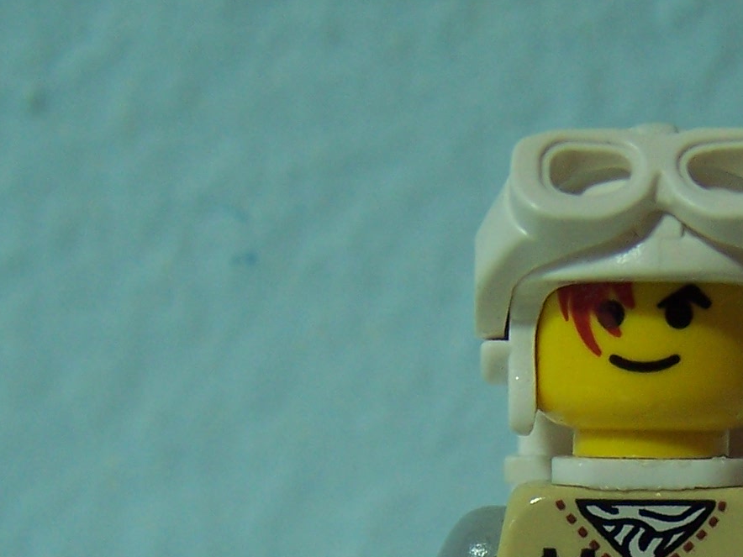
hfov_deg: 19.5
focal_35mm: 99
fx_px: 2125
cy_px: 583
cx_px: 652
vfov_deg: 14.6
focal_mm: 6.3
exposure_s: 1/30
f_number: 2.8
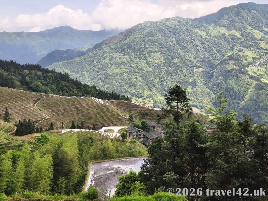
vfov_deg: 31.5
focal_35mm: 46
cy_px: 100
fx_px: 356
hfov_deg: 41.2
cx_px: 134
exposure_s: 1/1089
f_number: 1.65
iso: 50
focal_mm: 6.18
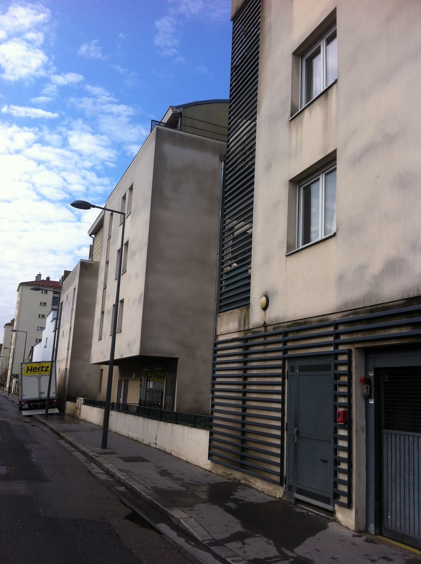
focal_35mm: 35
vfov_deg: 52.7
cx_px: 210
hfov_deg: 40.6
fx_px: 569
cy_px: 282
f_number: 2.8
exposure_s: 1/815
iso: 80
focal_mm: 3.85
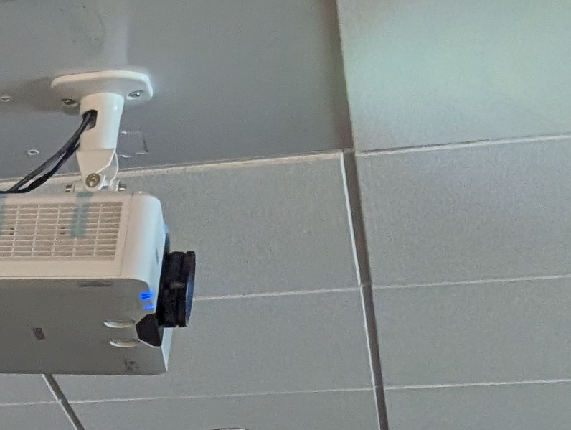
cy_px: 1027
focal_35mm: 123
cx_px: -577
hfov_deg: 13.6
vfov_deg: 10.4
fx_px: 2031
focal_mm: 6.9
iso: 89
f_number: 1.68
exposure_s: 1/267
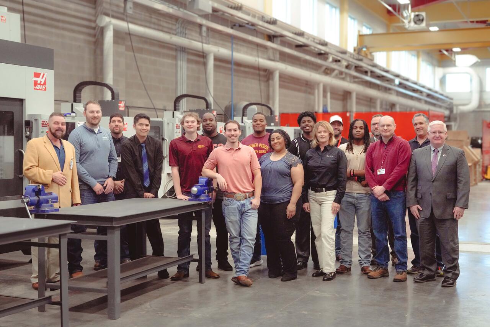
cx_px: 245
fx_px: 680
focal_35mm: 50
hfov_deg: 39.6
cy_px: 164
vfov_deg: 27.0
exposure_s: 1/160
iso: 8000
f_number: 4
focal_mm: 50
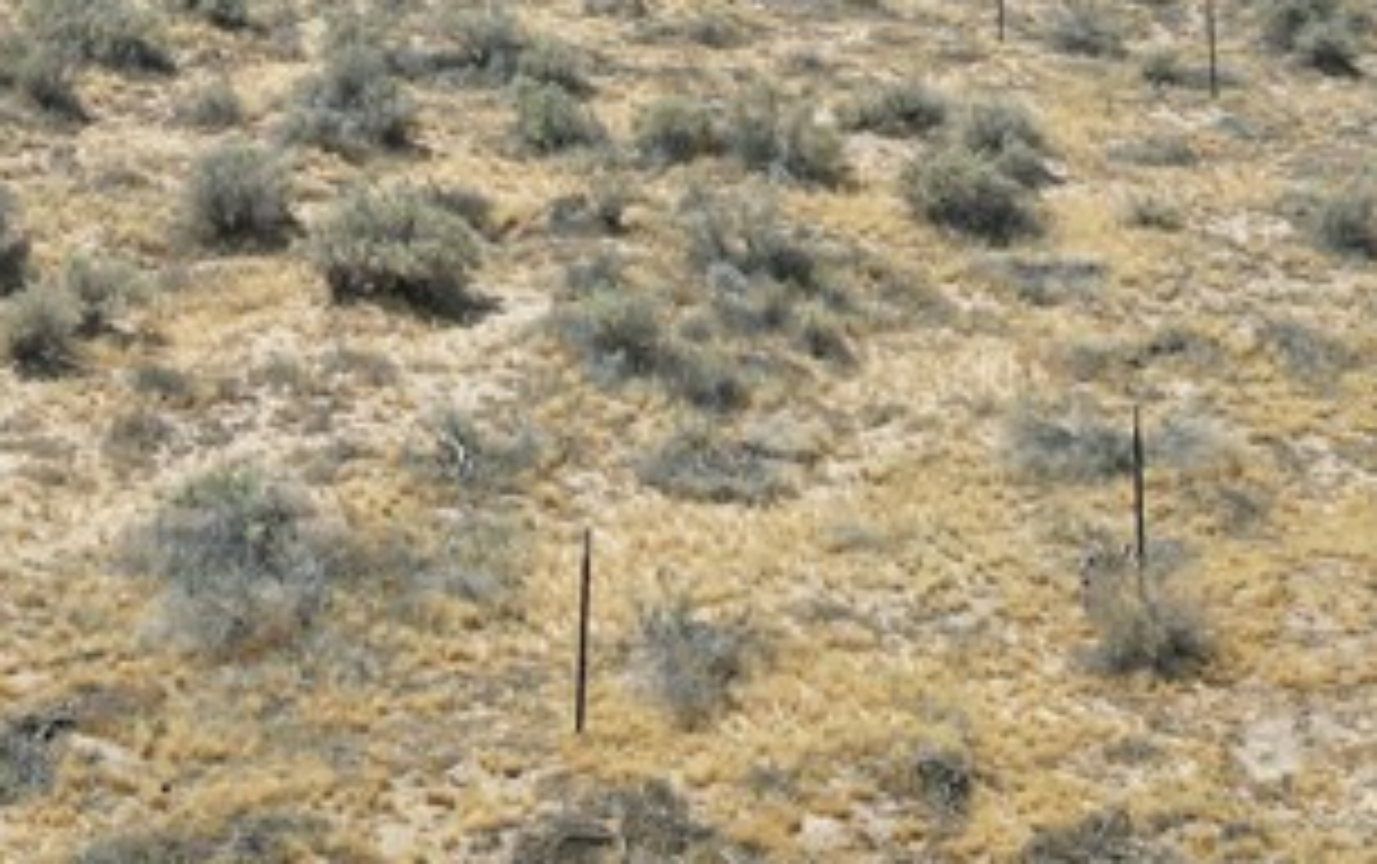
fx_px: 3193
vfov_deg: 14.5
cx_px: 243
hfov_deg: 23.9
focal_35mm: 85
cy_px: -396
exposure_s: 1/3200
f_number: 1.7
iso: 110
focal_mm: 6.72
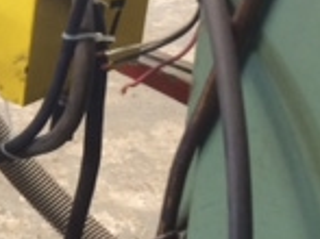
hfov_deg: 13.3
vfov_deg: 11.3
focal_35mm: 131
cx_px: -290
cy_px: 39
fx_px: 1210
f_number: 2.2
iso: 100
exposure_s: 1/30
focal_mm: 4.12
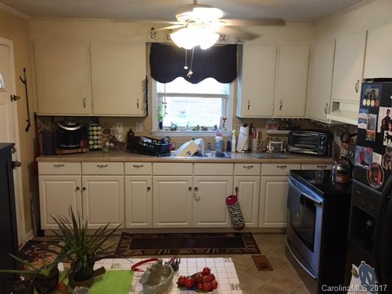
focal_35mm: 29
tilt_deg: -9.4
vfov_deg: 48.2
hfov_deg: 61.7
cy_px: 147
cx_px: 196
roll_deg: -1.7
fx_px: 328
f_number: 2.2
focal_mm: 4.15
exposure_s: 1/15
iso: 80
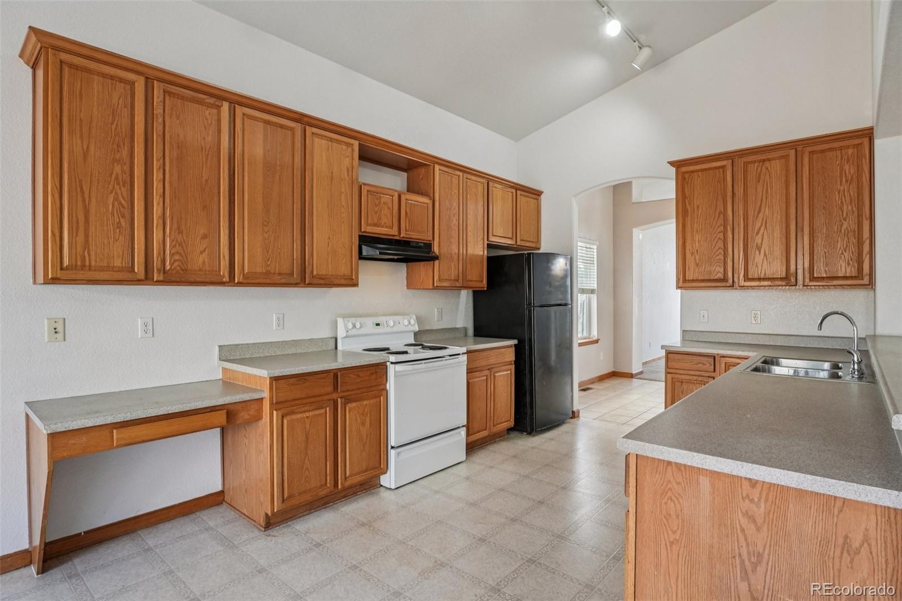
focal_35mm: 18
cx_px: 451
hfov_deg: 90.0
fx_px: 451
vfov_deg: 67.4
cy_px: 300
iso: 800
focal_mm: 12
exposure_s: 1/20
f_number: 8
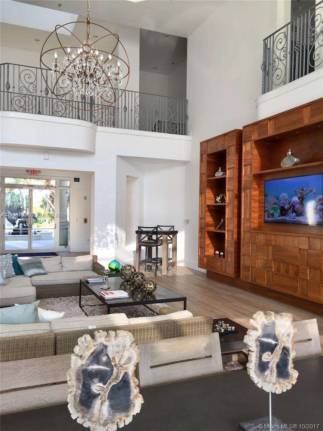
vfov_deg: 61.7
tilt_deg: -0.9
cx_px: 162
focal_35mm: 29
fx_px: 361
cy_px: 216
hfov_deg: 48.2
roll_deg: -0.3
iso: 32
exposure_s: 1/166
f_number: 2.2
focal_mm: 4.15
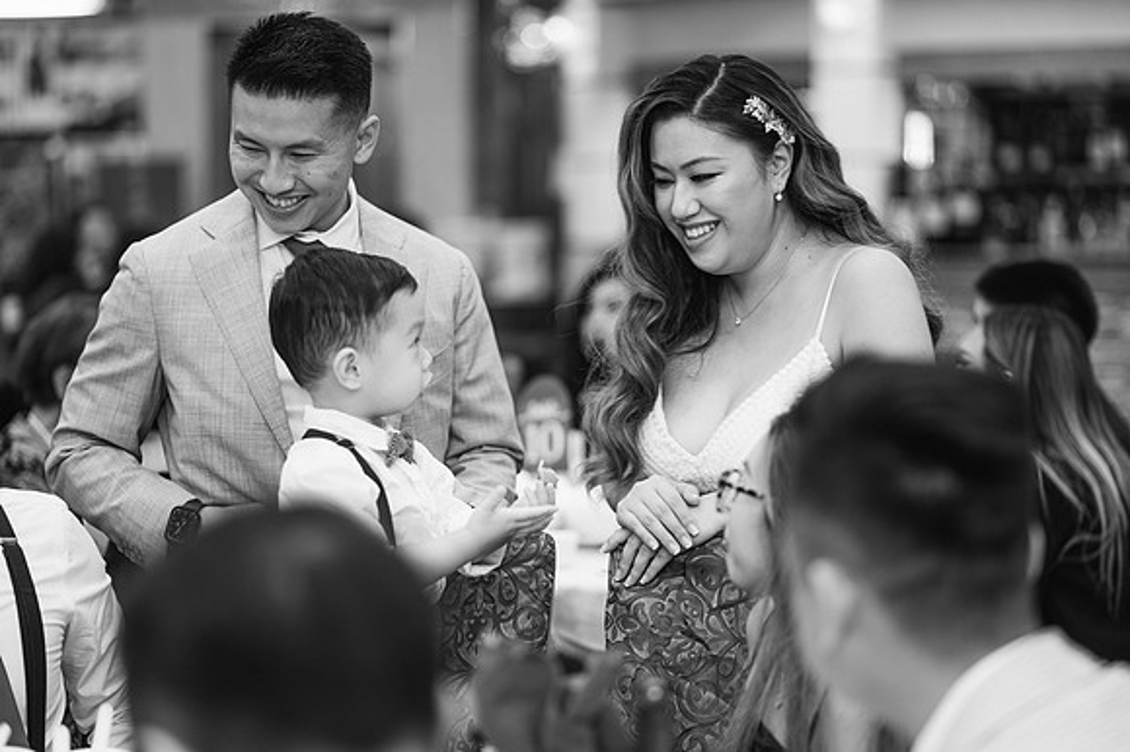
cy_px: 376
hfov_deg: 23.9
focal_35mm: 85
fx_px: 2666
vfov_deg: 16.1
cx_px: 565
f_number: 2
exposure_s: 1/125
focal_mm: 85
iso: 320
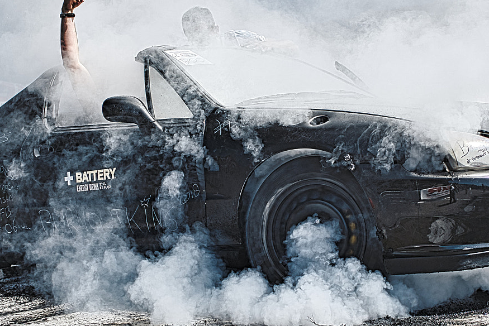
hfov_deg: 31.3
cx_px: 293
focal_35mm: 64
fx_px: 870
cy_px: 160
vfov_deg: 21.3
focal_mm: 35
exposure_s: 1/640
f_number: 2.8
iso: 100
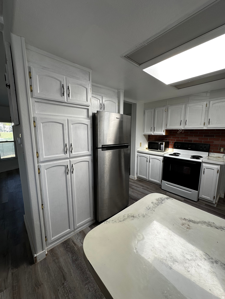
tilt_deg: -7.9
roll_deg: -0.1
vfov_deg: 102.1
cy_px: 150
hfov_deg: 85.7
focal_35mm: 14
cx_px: 112
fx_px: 121
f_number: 2.2
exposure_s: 1/99
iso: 40
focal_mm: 2.22
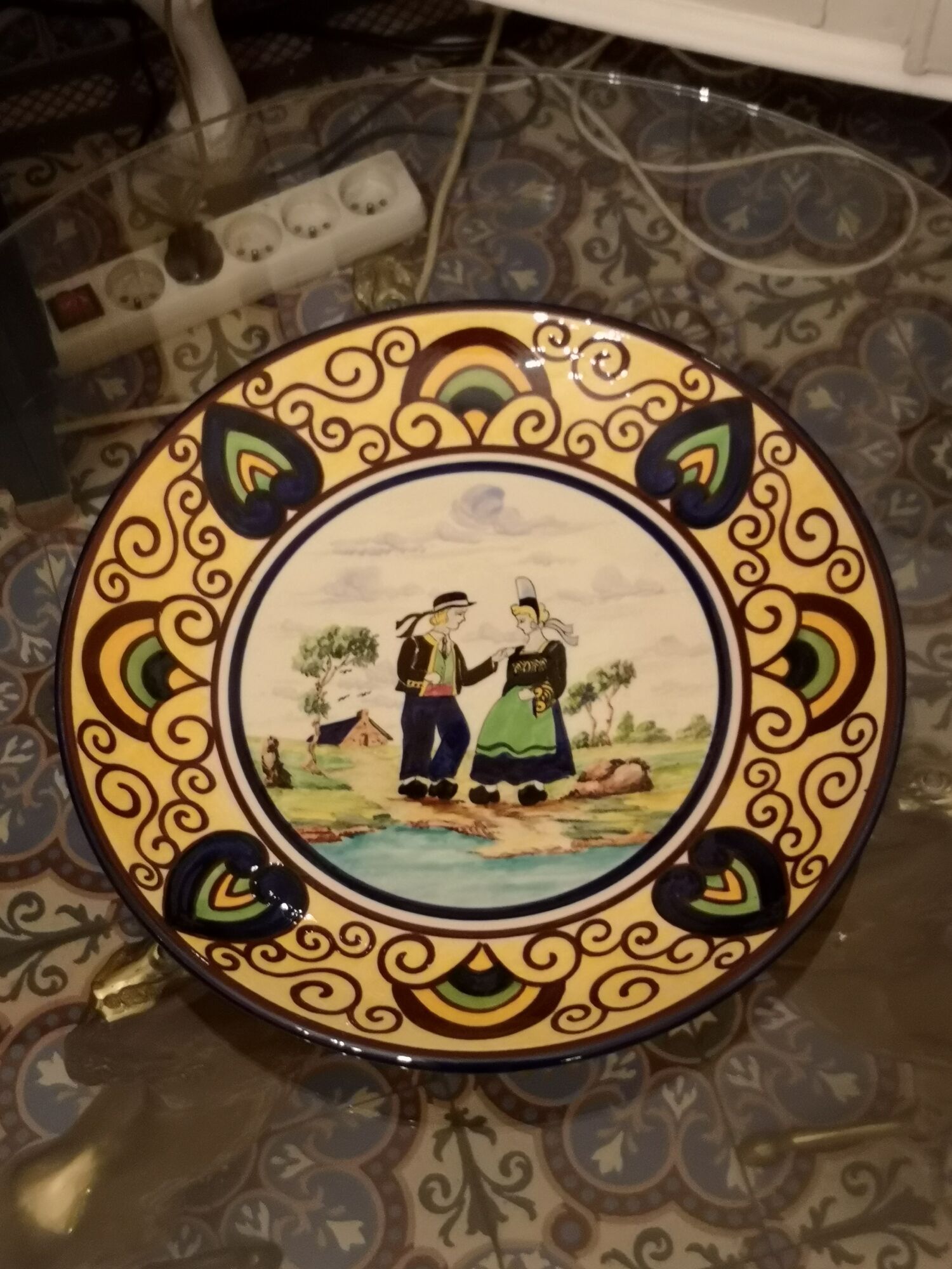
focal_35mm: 56
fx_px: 2053
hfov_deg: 26.1
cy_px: 634
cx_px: 476
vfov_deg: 34.3
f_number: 1.8
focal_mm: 3.95
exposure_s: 1/25
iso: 400
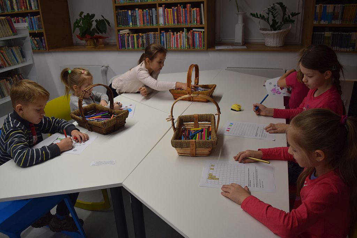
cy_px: 119
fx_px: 268
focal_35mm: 27
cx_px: 178
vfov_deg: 47.9
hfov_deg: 67.4
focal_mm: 18
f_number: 5
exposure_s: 1/100
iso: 400
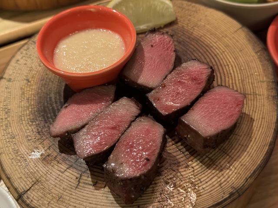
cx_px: 139
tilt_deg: -52.3
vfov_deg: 30.3
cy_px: 104
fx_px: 385
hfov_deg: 39.7
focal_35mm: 48
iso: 500
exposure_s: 1/33
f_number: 1.78
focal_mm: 6.76
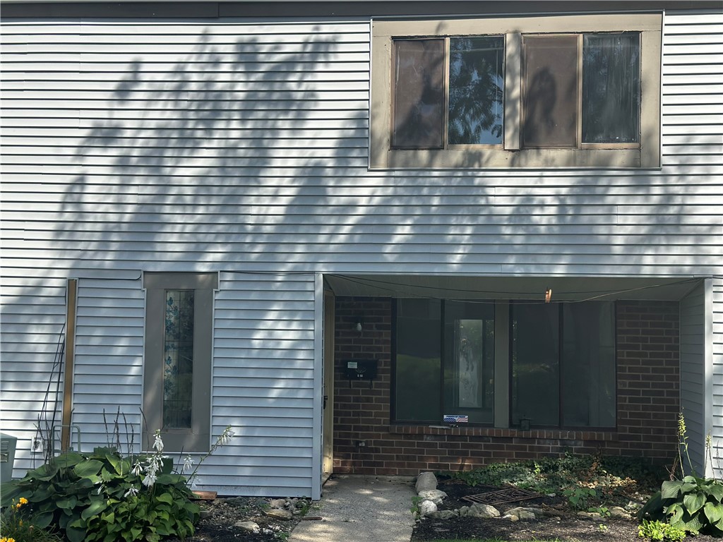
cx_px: 362
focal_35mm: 48
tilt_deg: +3.3
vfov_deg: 30.3
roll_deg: -1.4
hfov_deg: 39.7
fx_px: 1003
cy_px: 271
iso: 100
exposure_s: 1/4367
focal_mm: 6.86
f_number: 1.78
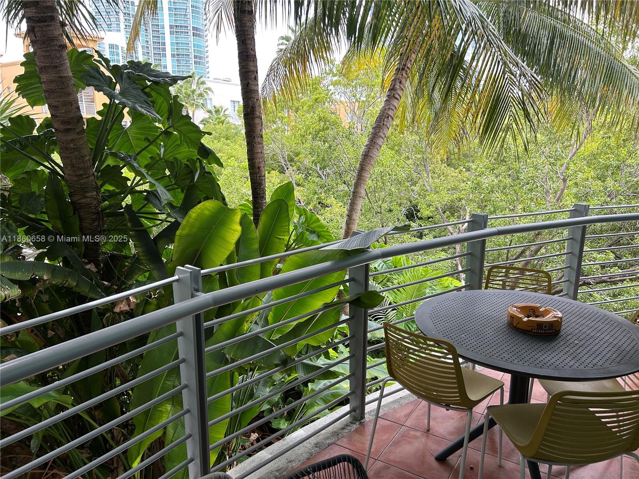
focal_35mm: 26
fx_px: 480
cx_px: 320
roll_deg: -0.5
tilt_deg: -12.5
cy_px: 240
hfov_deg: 67.3
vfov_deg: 53.1
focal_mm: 5.7
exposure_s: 1/387
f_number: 1.5
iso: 50
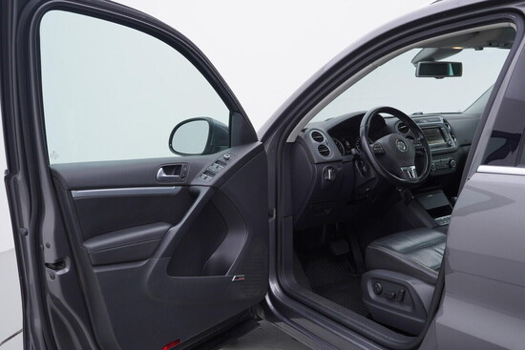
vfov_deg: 36.9
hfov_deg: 53.1
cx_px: 262
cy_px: 175
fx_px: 525
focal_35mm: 36
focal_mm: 24
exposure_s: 1/60
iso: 125
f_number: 3.5
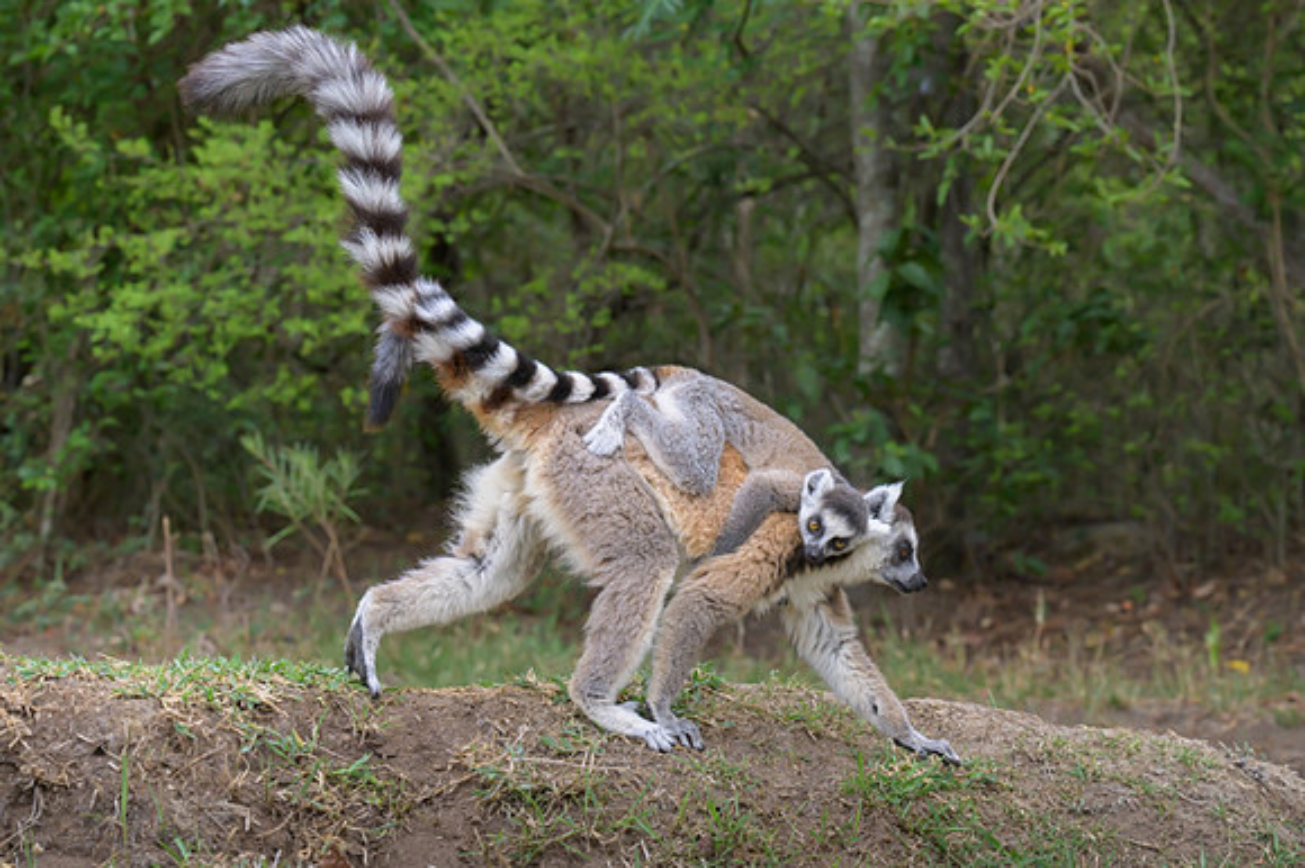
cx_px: 638
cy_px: 420
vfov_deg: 16.3
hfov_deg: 24.2
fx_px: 3037
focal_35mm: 84
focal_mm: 70
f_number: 7.1
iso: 1250
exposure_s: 1/1000
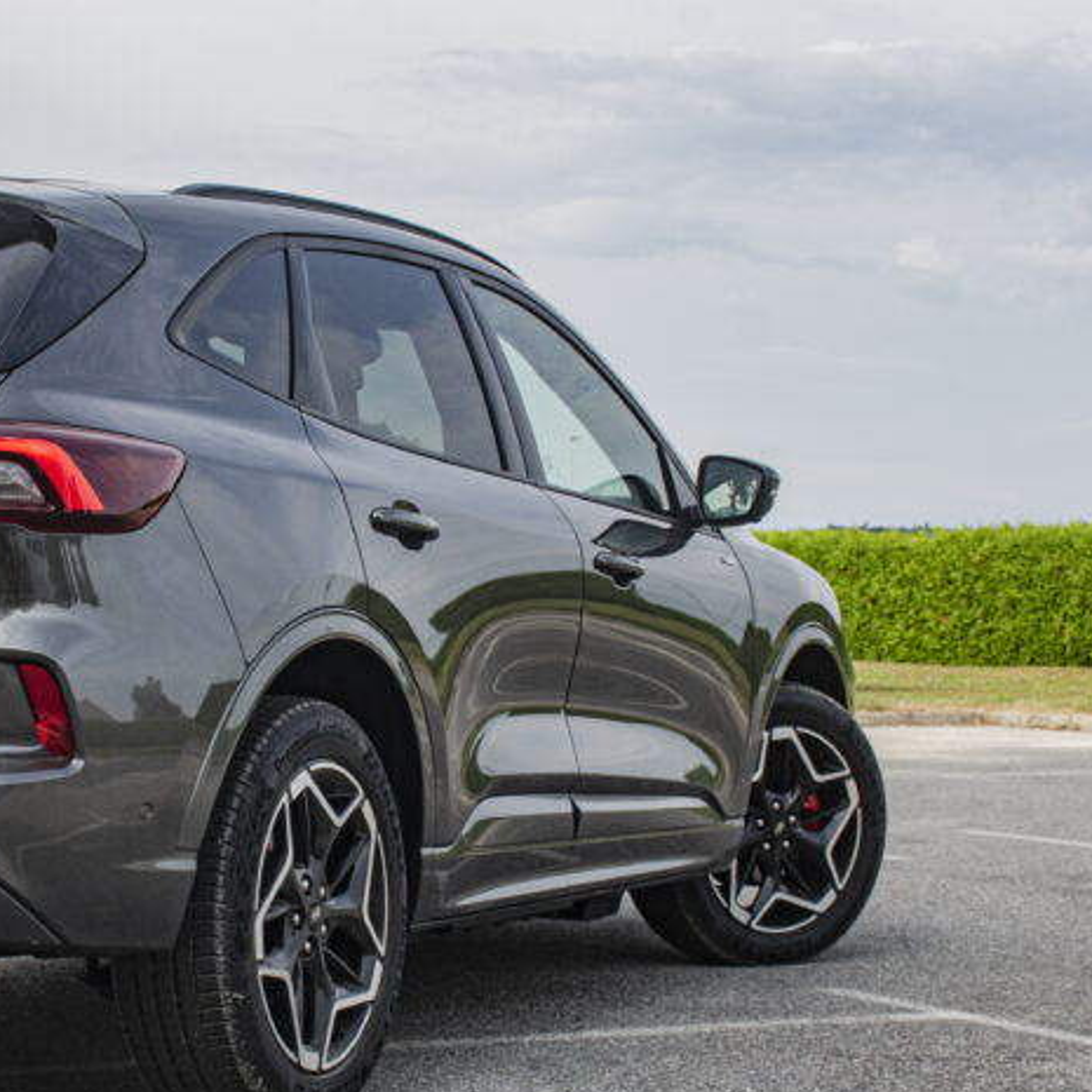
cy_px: 568
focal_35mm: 84
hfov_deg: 20.4
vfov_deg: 20.6
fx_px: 2998
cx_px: 235
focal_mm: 30
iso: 200
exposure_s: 1/200
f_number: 7.1
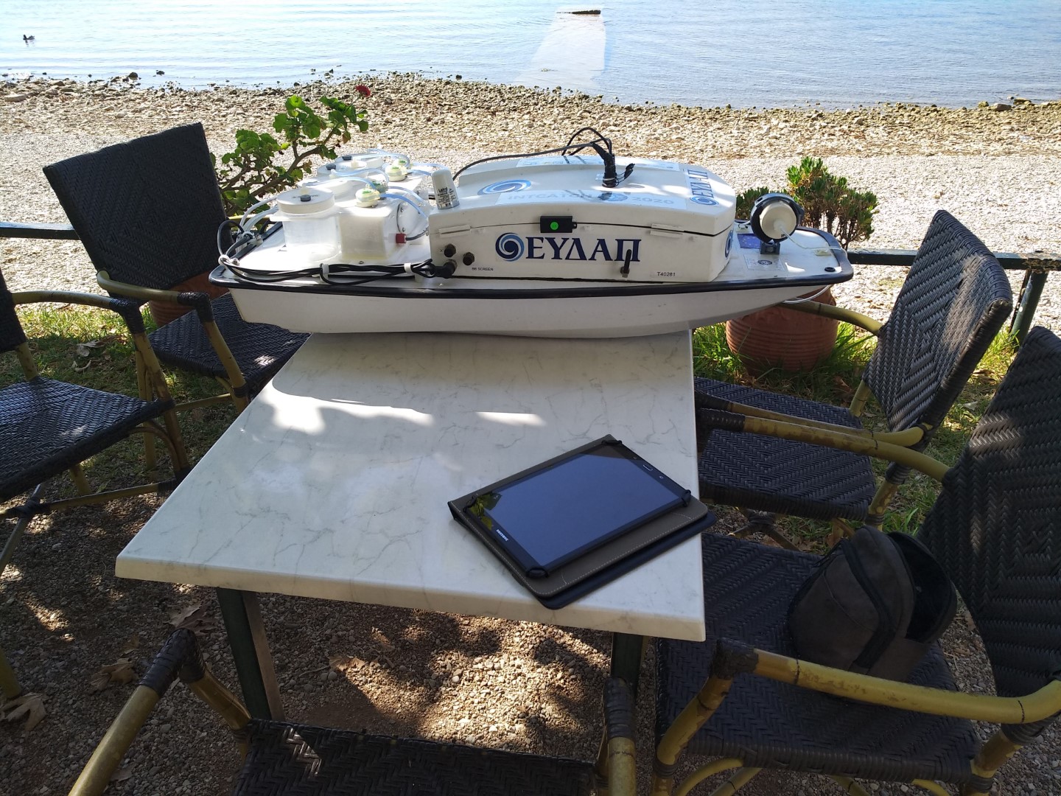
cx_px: 530
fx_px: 674
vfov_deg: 61.1
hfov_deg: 76.4
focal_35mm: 22
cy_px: 398
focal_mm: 3.81
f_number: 2.2
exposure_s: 1/551
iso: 125
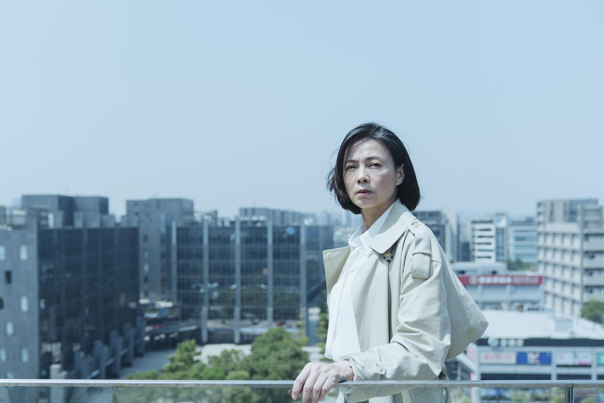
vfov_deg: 35.0
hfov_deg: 50.2
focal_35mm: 38
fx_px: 638
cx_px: 230
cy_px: 235
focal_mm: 30
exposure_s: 1/1250
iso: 100
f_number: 2.8
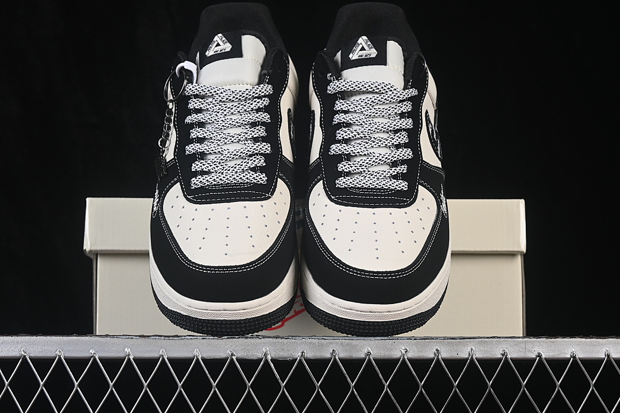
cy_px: 206
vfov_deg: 18.2
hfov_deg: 27.0
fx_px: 1292
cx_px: 310
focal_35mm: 75
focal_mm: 50
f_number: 8
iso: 160
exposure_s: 1/80
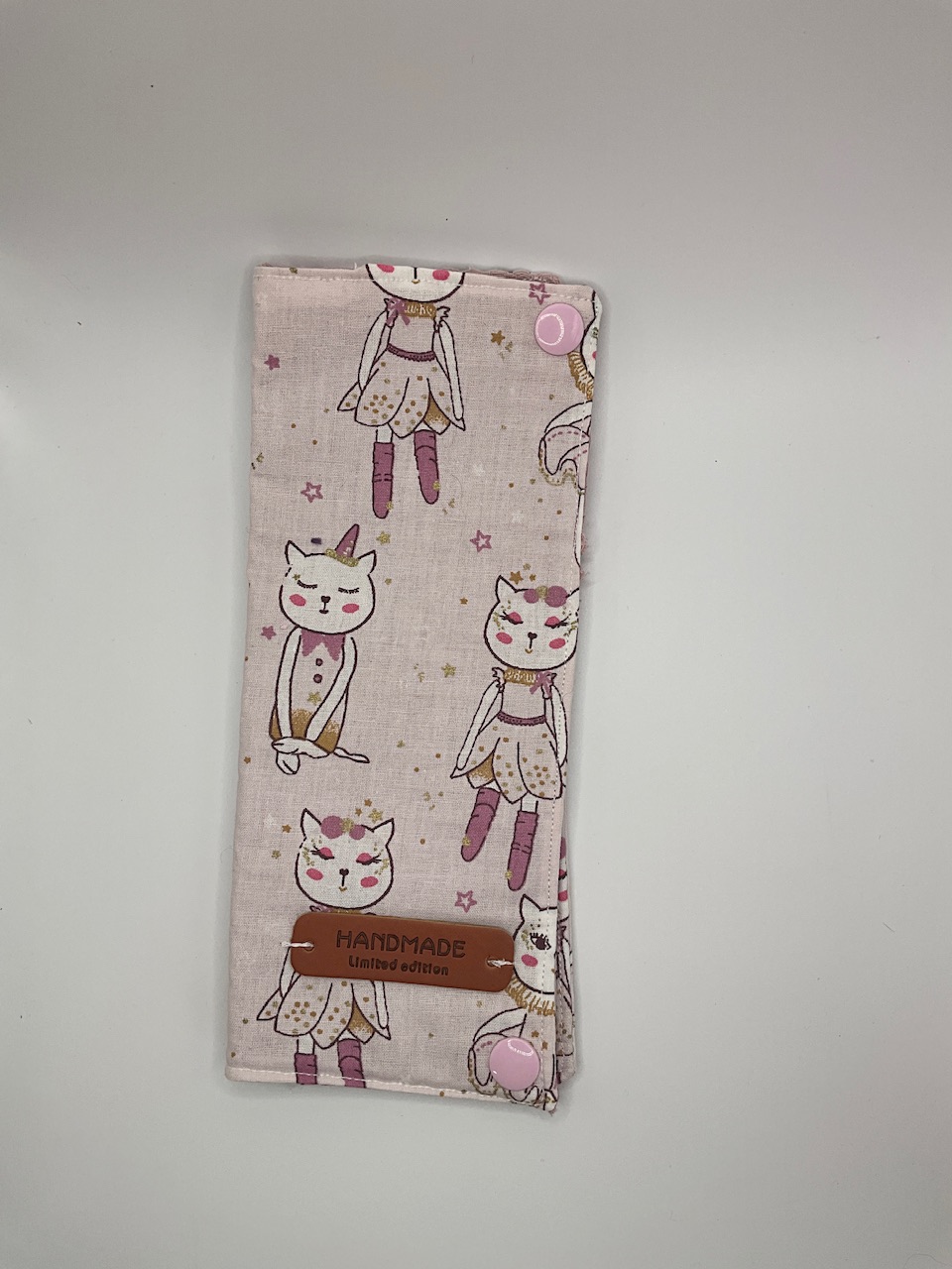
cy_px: 634
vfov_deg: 61.7
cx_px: 476
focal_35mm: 29
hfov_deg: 48.2
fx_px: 1063
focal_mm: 3
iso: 25
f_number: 1.8
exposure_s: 1/400
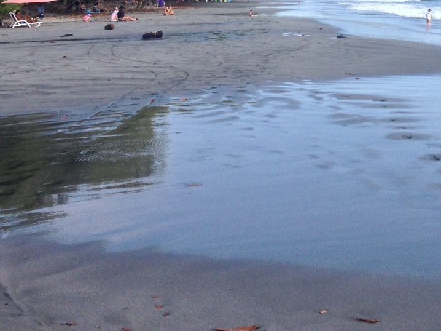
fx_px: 993
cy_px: -33
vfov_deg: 18.2
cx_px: 443
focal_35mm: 78
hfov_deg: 23.9
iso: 50
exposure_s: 1/1416
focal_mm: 4.28
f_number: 2.4
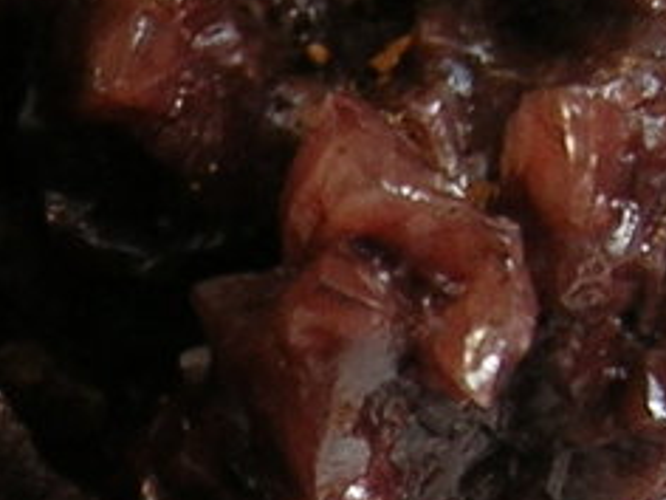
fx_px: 4694
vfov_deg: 6.0
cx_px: -384
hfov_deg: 7.9
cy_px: 832
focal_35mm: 244
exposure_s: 1/9.8
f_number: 2.7
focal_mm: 6
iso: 50
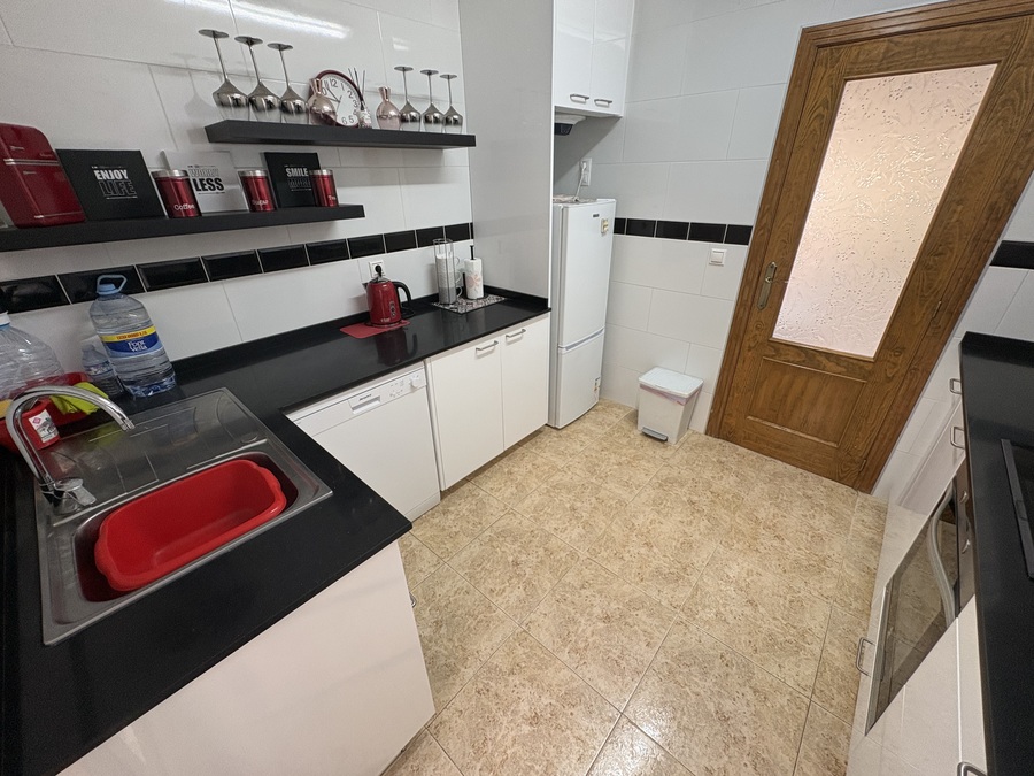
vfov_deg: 85.7
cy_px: 388
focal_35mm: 14
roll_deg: +1.9
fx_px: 418
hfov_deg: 102.1
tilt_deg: -26.6
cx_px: 517
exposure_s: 1/50
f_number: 2.2
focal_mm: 2.22
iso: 160
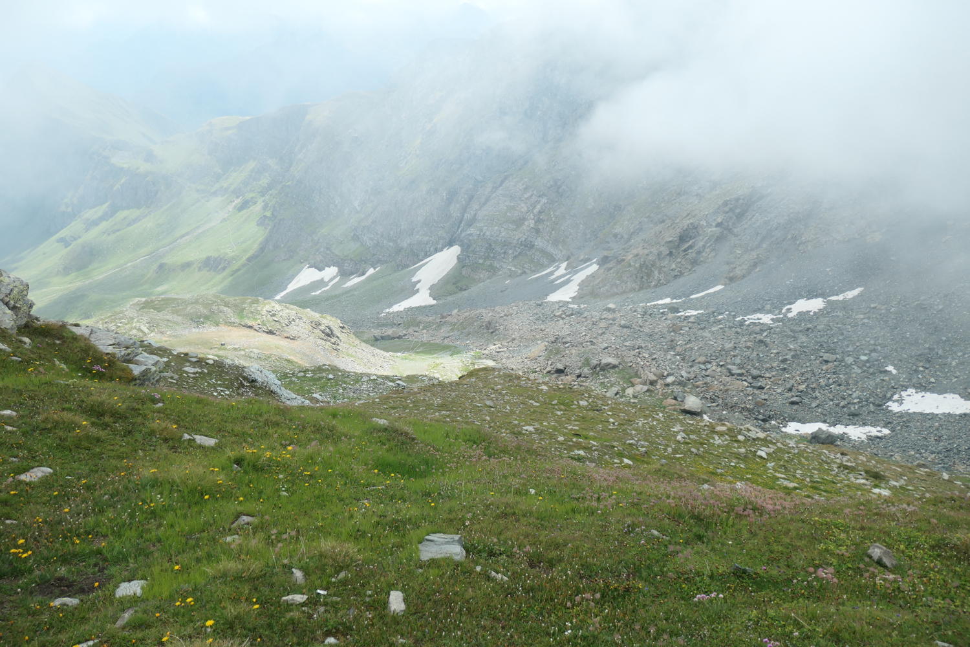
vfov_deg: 53.1
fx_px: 647
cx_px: 485
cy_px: 324
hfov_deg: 73.7
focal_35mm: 24
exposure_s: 1/1000
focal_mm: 8.8
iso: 200
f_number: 3.5
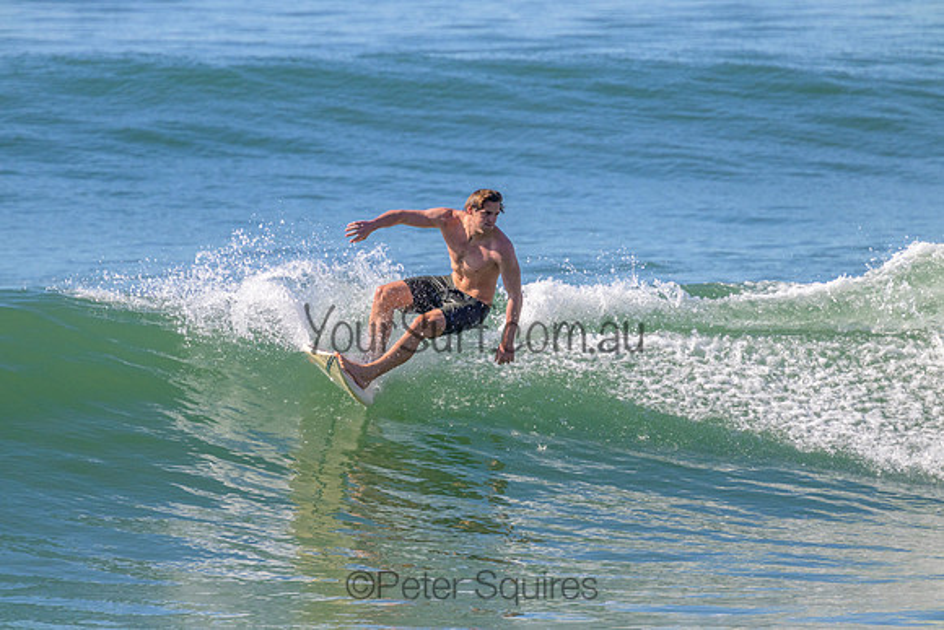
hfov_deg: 2.6
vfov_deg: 1.7
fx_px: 20982
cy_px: 315
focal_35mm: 800
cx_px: 472
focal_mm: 800
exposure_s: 1/2000
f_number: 11
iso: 1000
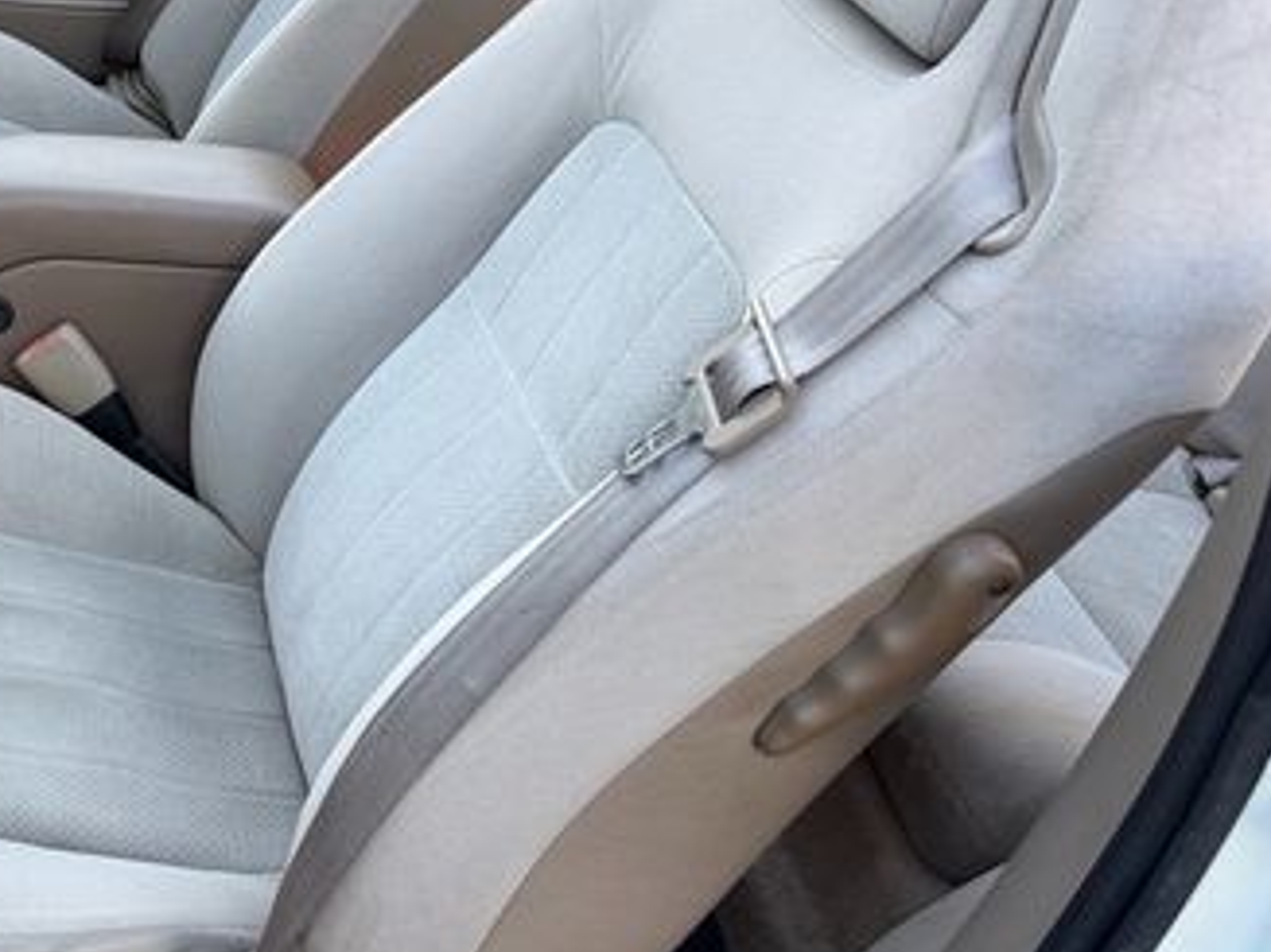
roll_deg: -4.3
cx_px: 66
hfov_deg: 37.1
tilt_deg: -31.8
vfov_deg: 30.6
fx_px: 1725
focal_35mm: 47
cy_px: 303
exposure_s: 1/121
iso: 160
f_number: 1.78
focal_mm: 6.76
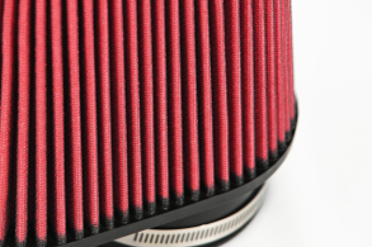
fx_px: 1972
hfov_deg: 10.8
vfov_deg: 7.2
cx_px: 104
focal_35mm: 191
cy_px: 46
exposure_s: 1/160
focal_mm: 70
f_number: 2.8
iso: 400
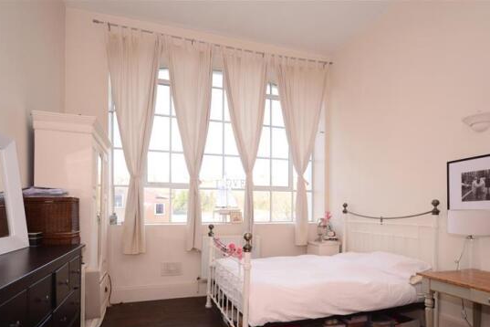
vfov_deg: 56.7
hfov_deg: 78.5
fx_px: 299
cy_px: 199
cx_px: 235
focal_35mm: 22
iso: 400
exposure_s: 1/200
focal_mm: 12
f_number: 5.6
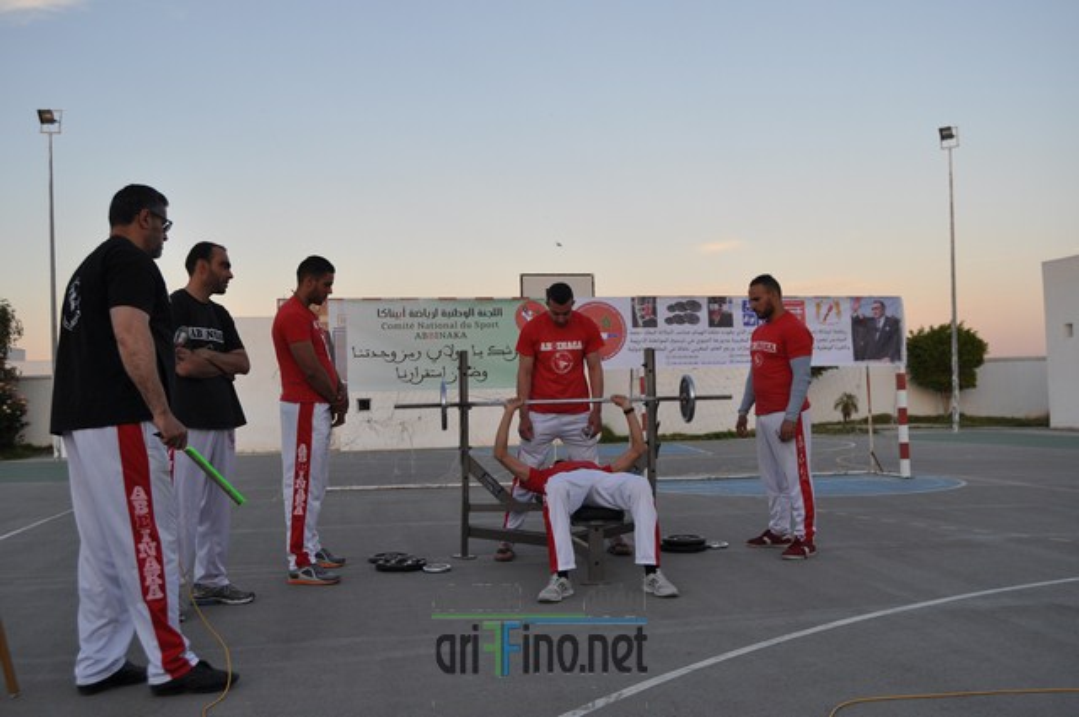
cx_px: 540
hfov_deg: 55.2
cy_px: 358
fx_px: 1033
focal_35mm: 34
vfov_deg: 38.3
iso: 250
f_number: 5.6
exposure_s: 1/125
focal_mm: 23
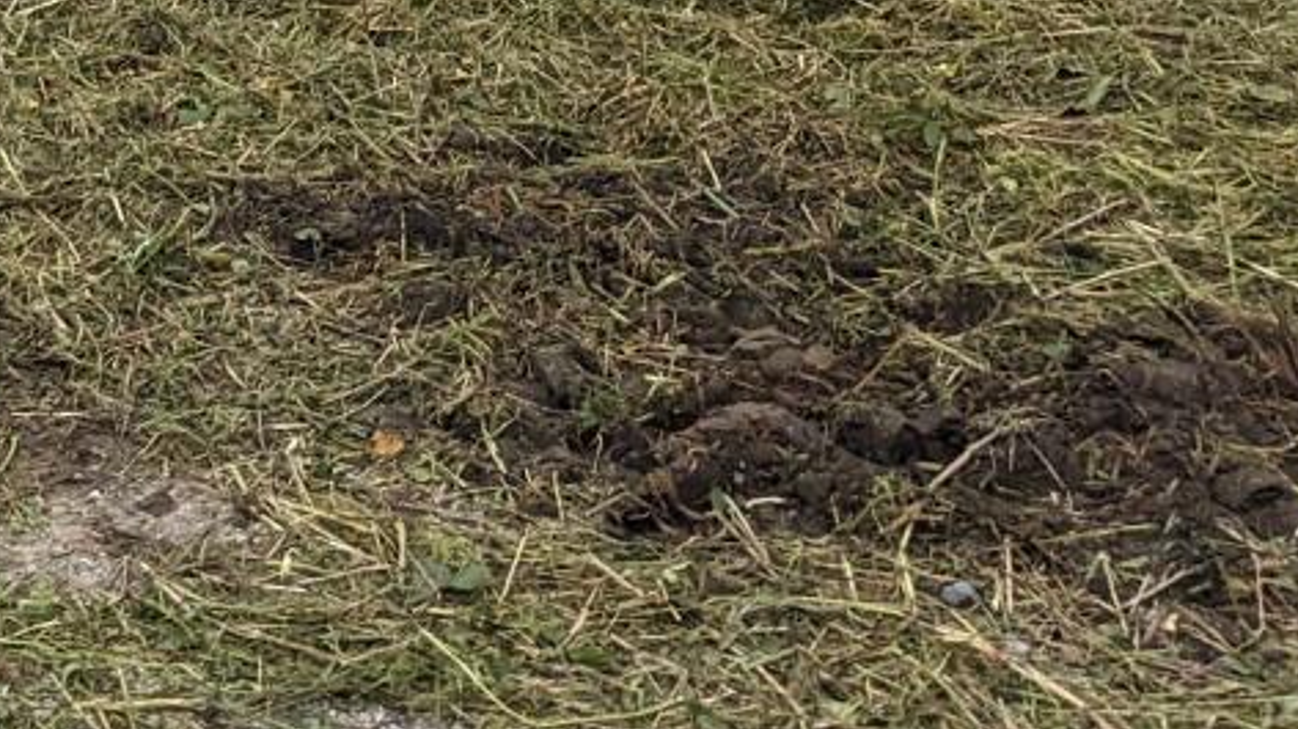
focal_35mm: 111
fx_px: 3819
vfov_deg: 9.9
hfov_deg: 17.5
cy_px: -825
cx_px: -606
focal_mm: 6.81
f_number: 1.85
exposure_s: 1/3650
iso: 49
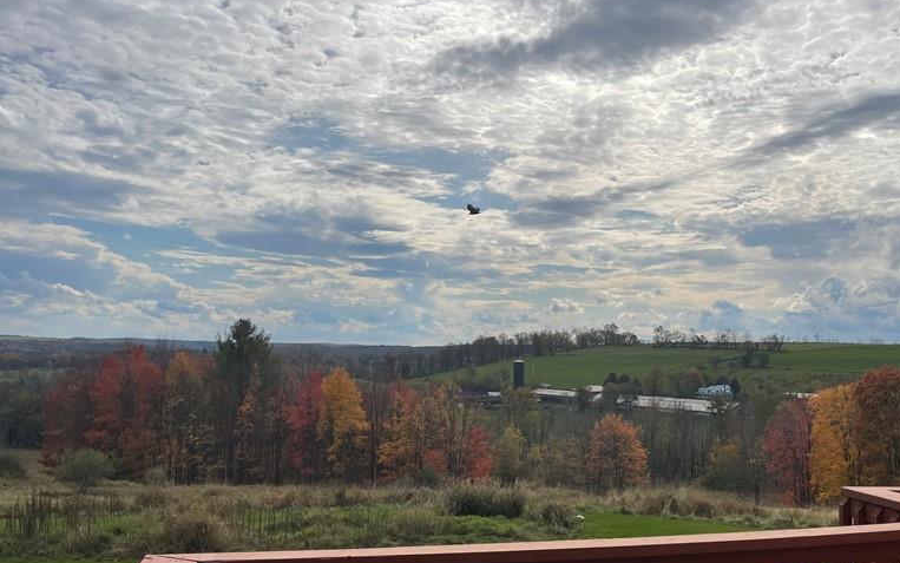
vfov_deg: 34.2
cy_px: 364
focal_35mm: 37
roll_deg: -0.8
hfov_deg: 51.9
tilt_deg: -0.7
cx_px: 585
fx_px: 908
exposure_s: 1/12048
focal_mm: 5.1
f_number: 1.6
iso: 32
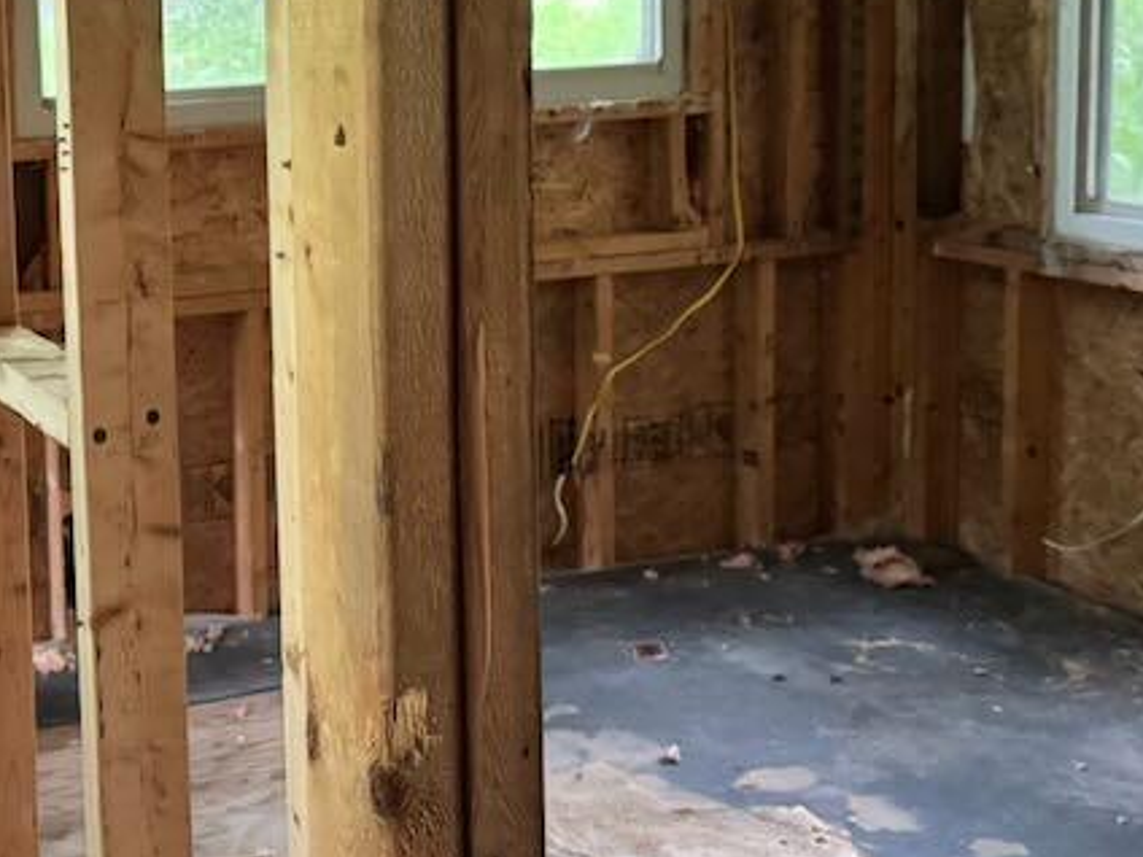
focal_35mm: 58
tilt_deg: -9.1
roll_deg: +2.2
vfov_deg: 25.0
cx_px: 119
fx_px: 1915
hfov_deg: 31.7
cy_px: 221
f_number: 1.78
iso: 800
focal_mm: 6.76
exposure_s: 1/43
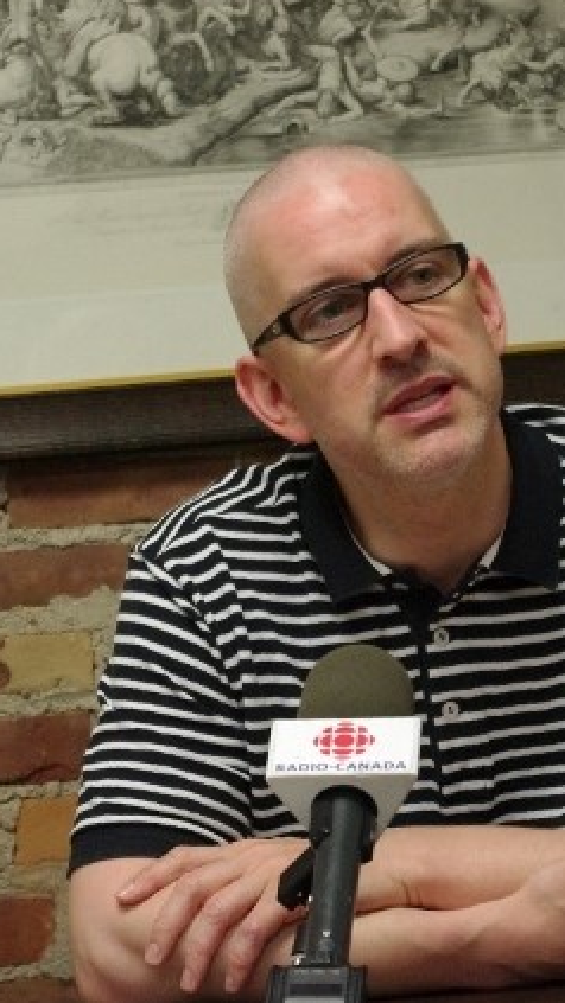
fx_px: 3462
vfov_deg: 16.5
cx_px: 392
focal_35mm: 130
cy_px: 502
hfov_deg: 9.3
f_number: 5.6
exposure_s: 1/100
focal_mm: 55
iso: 2500
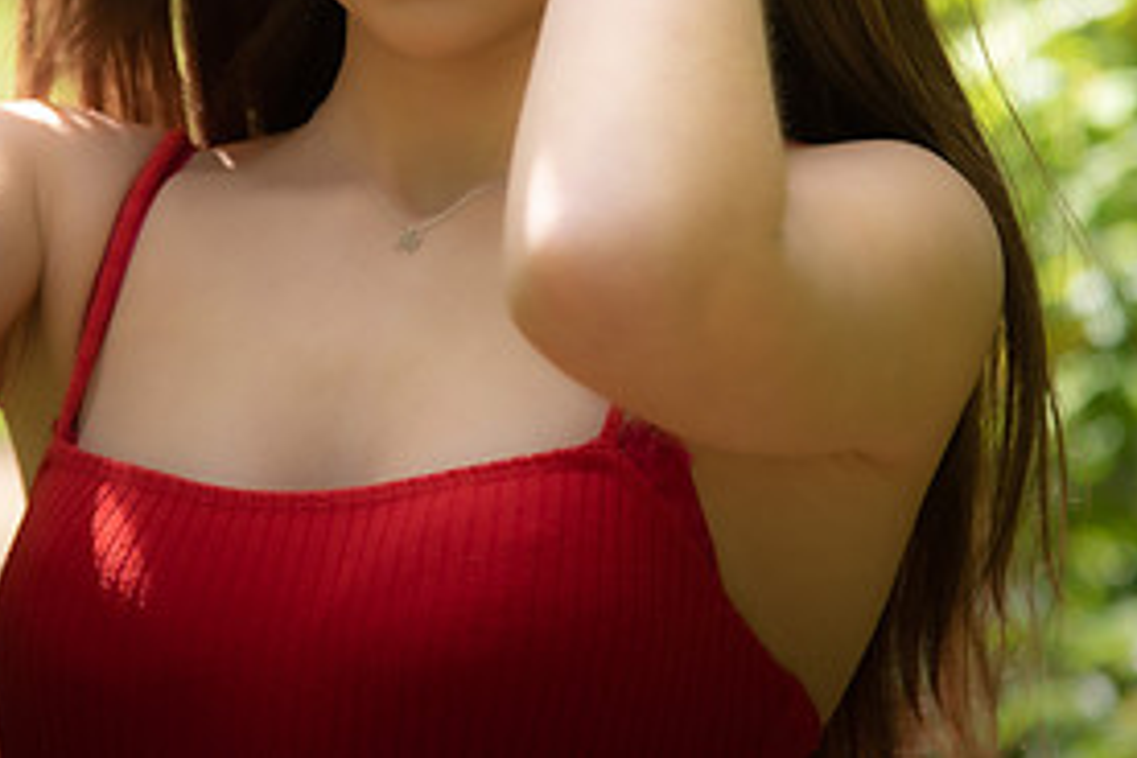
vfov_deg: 5.4
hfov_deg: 8.2
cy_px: -35
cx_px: 507
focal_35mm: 252
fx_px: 7958
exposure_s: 1/125
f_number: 4
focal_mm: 120
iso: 100
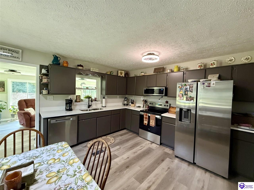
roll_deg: -1.6
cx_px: 127
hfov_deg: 102.1
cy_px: 95
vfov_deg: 85.7
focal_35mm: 14
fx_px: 103
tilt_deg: -1.3
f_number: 2.2
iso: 640
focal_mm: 2.22
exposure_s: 1/60
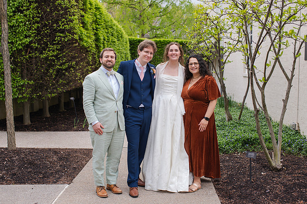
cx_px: 153
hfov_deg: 44.6
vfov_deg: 30.5
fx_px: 375
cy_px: 104
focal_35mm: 44
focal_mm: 35
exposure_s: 1/400
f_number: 3.2
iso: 100
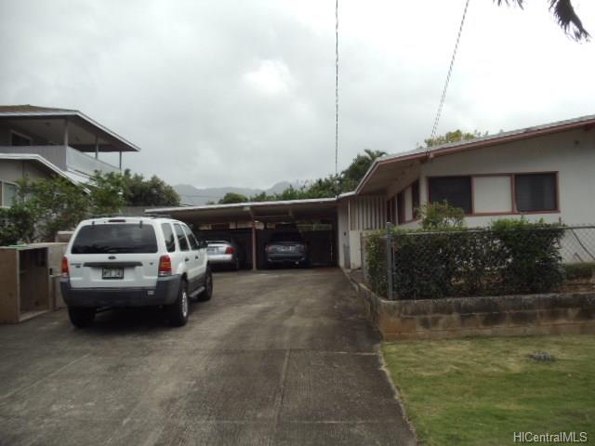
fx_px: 756
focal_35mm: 44
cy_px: 223
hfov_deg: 42.9
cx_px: 298
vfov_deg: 32.9
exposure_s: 1/250
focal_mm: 6
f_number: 7.1
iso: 100
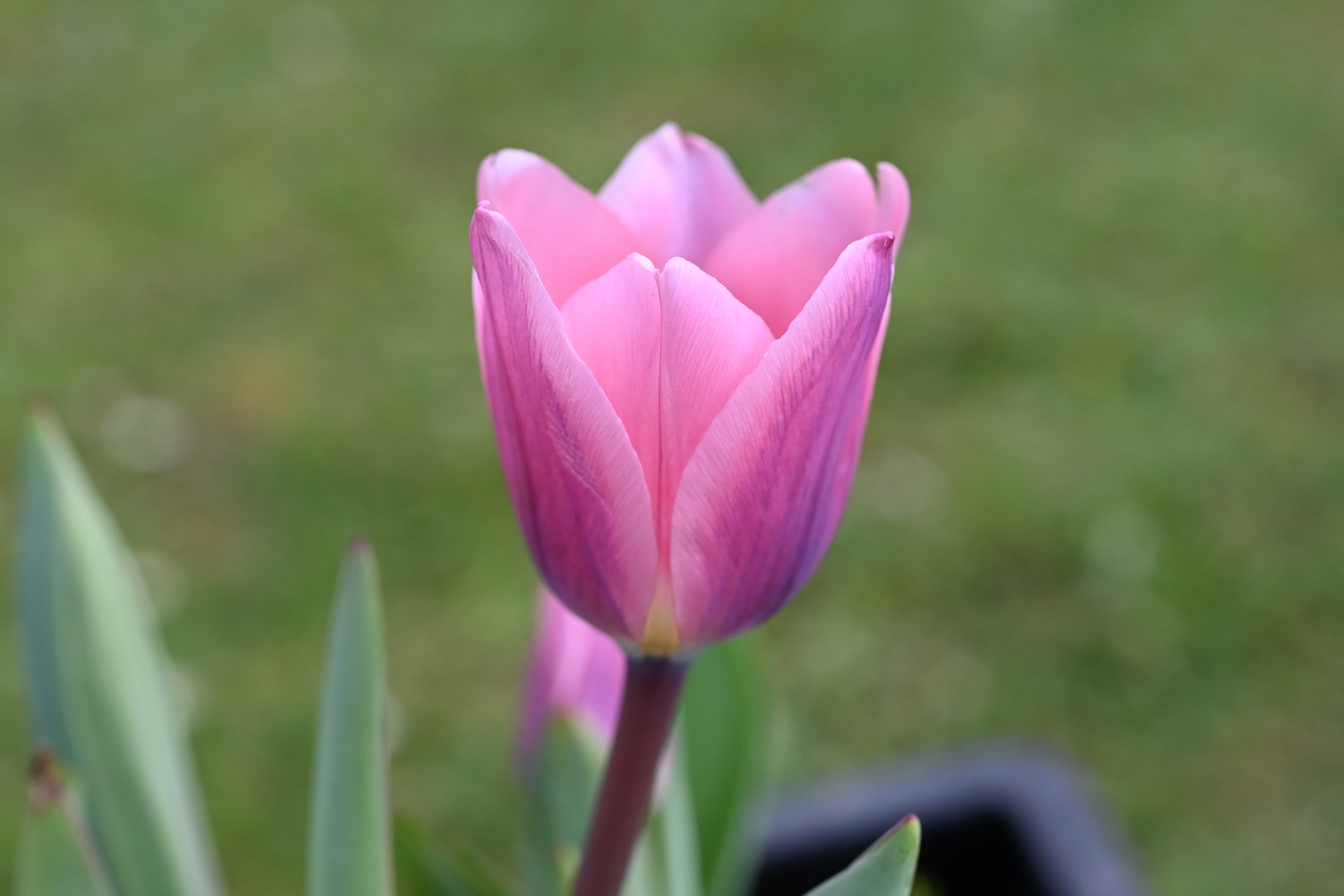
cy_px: 448
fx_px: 1867
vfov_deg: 27.0
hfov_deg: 39.6
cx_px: 672
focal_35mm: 50
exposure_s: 1/1000
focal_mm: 50
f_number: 6.3
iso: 640
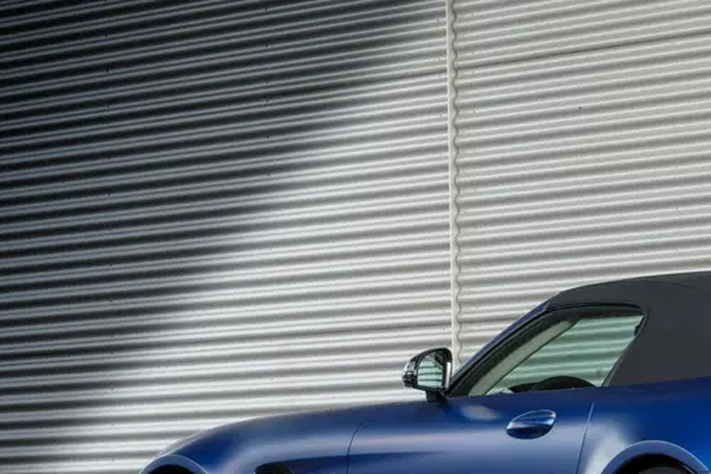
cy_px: 197
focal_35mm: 266
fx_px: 5255
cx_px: 690
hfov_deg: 7.7
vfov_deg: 5.2
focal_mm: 112
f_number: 11
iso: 100
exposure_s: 1/25
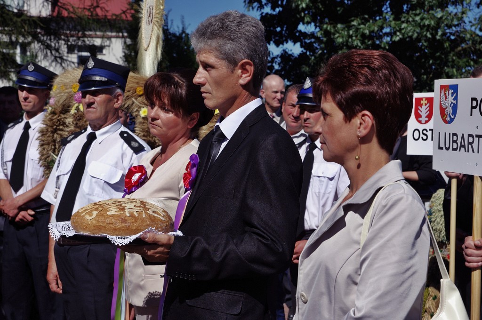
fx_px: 1003
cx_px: 241
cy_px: 160
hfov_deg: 27.0
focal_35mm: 75
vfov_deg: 18.1
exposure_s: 1/1500
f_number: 6.7
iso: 200
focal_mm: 50
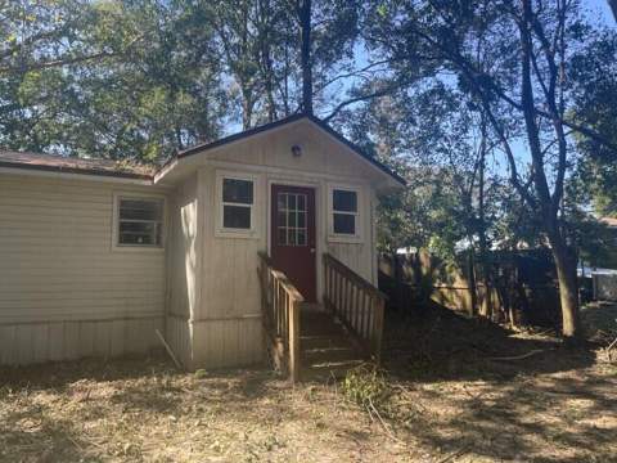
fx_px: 463
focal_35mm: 26
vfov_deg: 53.1
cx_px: 308
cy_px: 232
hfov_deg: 67.3
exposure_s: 1/390
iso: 32
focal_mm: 4.2
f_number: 1.6
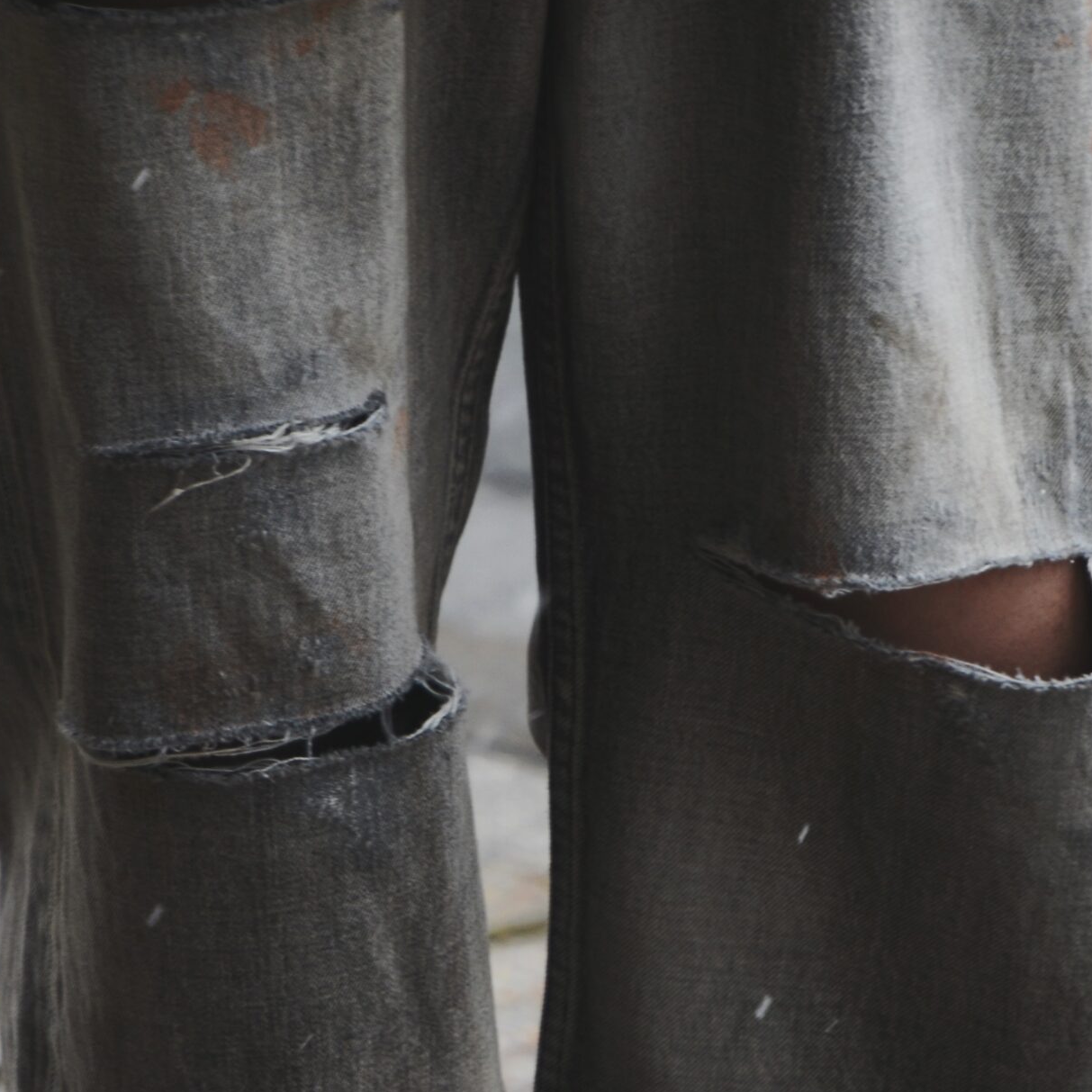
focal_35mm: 443
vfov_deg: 4.0
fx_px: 15807
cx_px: 506
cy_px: 536
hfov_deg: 4.0
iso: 400
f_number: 6
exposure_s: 1/320
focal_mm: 165
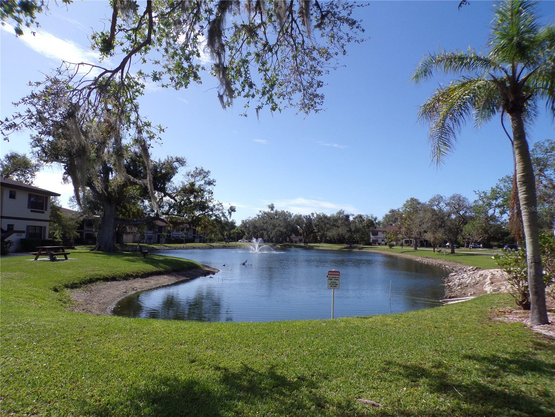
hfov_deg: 71.6
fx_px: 385
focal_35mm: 24
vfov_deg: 56.8
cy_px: 208
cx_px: 278
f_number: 5.8
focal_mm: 4.3
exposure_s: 1/320
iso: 80
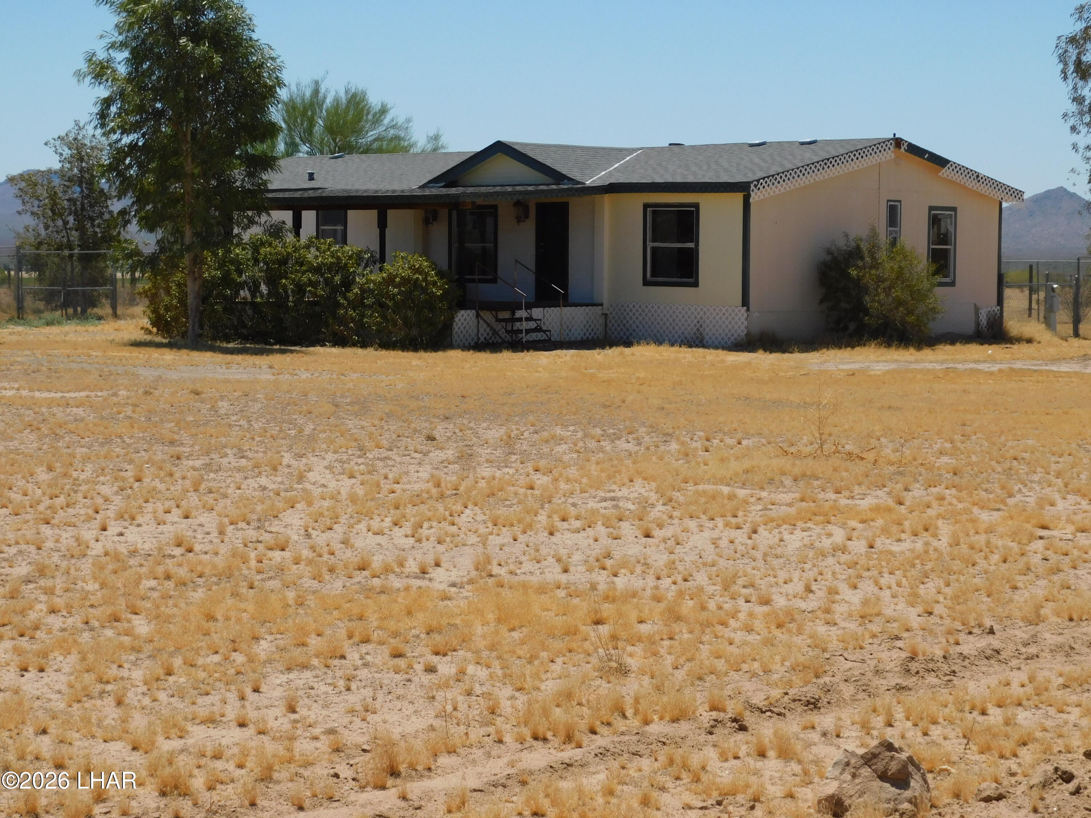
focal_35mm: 80
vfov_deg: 18.4
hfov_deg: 24.4
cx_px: 546
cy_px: 409
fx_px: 2521
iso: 125
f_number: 4.4
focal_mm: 14.2
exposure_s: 1/1250
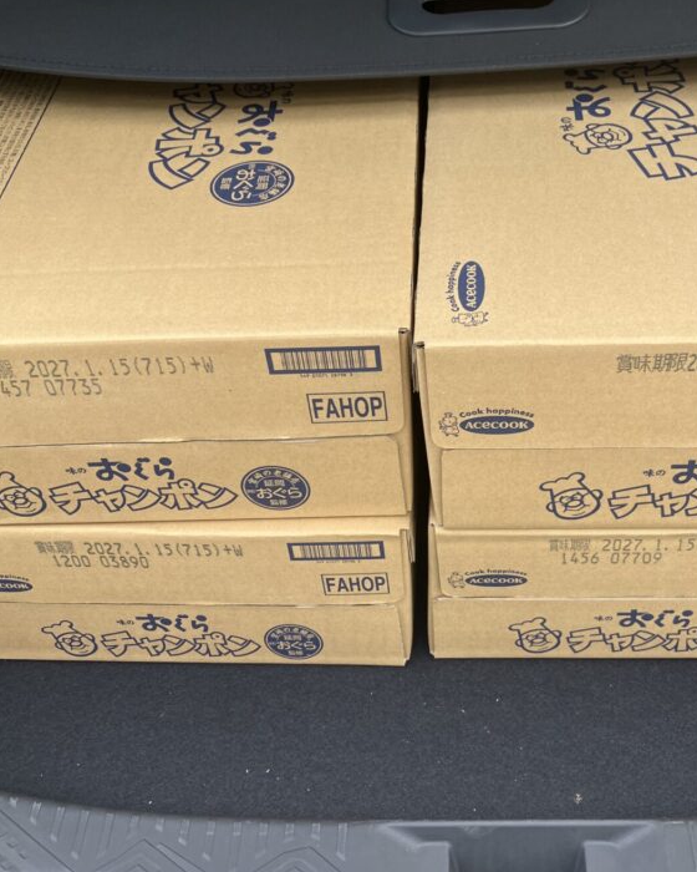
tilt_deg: -52.5
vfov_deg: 45.6
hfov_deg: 37.3
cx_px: 395
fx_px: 1031
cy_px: 503
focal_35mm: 40
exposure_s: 1/121
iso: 32
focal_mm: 3.99
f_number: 1.8
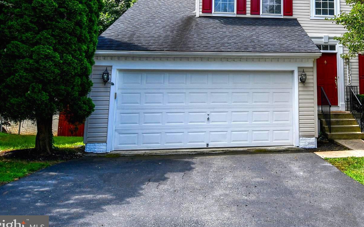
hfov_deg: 56.9
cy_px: 33
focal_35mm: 31
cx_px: 290
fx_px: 307
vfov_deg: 38.4
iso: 160
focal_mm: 12
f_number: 8
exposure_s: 1/250
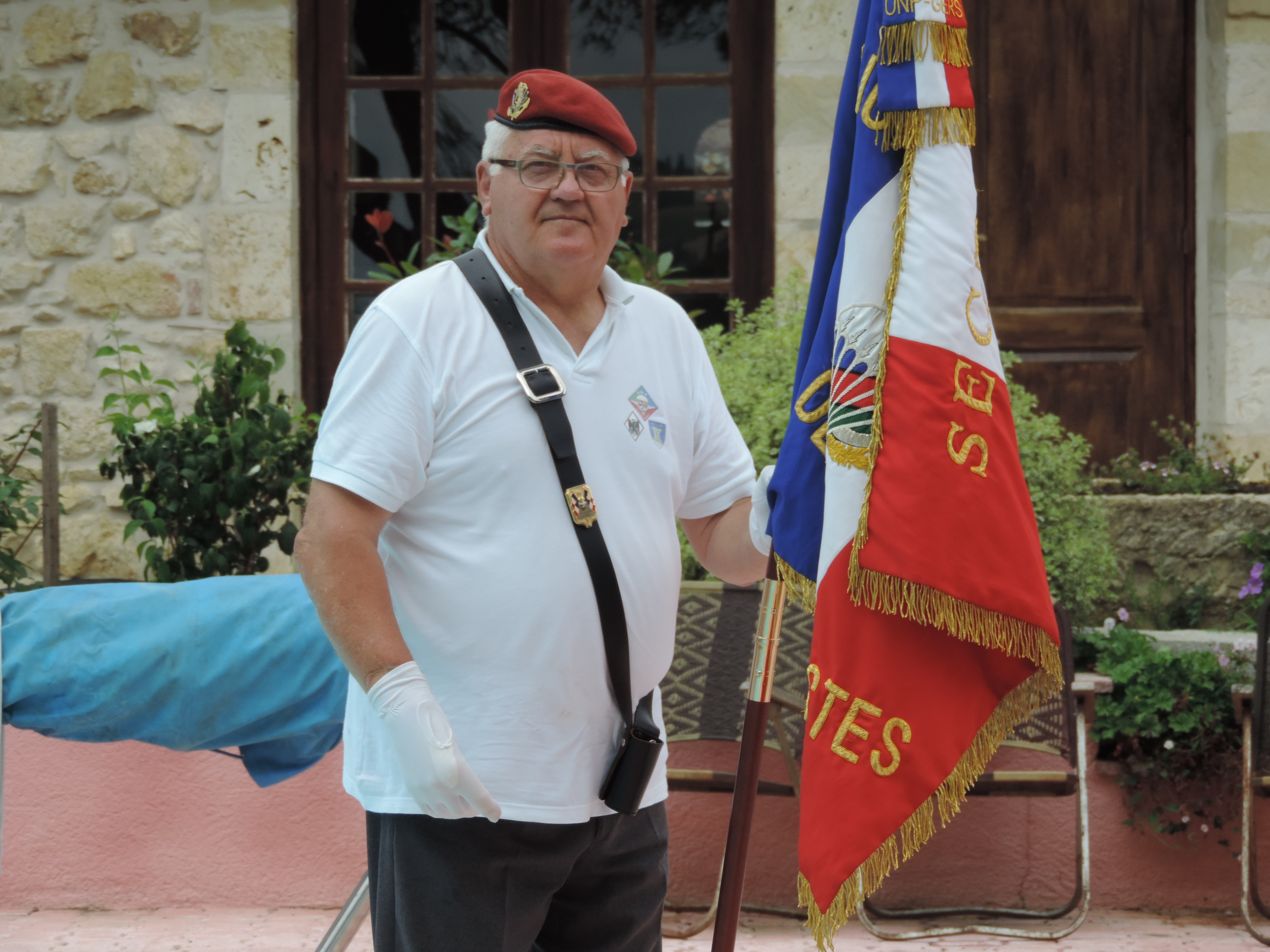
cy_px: 476
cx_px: 635
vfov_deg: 8.0
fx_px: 6787
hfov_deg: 10.7
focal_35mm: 185
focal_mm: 33
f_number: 4.6
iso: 80
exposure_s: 1/400
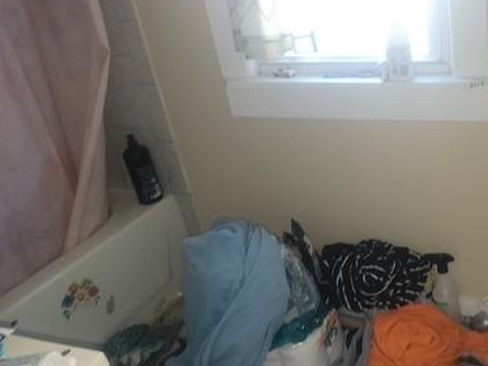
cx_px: 402
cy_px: 170
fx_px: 564
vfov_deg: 35.9
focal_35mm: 40
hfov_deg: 44.2
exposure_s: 1/40
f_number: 1.8
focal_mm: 6.7
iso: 100
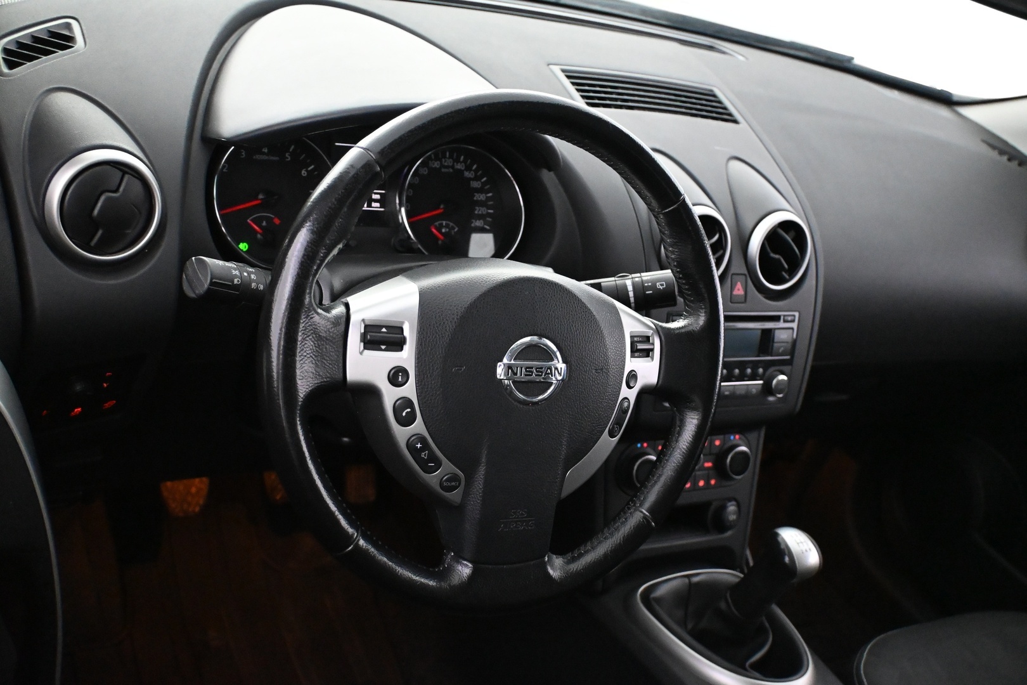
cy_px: 342
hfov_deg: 52.2
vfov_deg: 36.2
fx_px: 1048
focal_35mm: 37
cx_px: 514
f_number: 4.2
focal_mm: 24.5
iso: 8000
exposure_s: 1/60
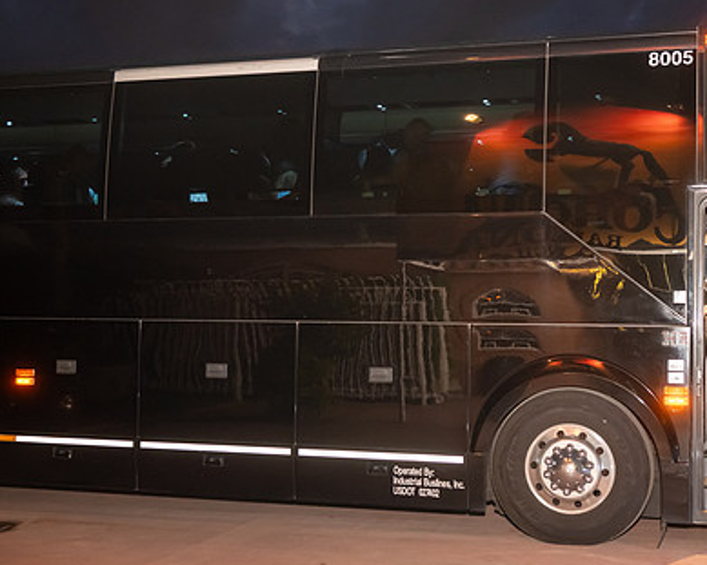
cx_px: 409
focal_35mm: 49
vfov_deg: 30.8
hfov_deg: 38.0
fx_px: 1025
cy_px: 289
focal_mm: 35
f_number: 2.2
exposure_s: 1/125
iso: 3200
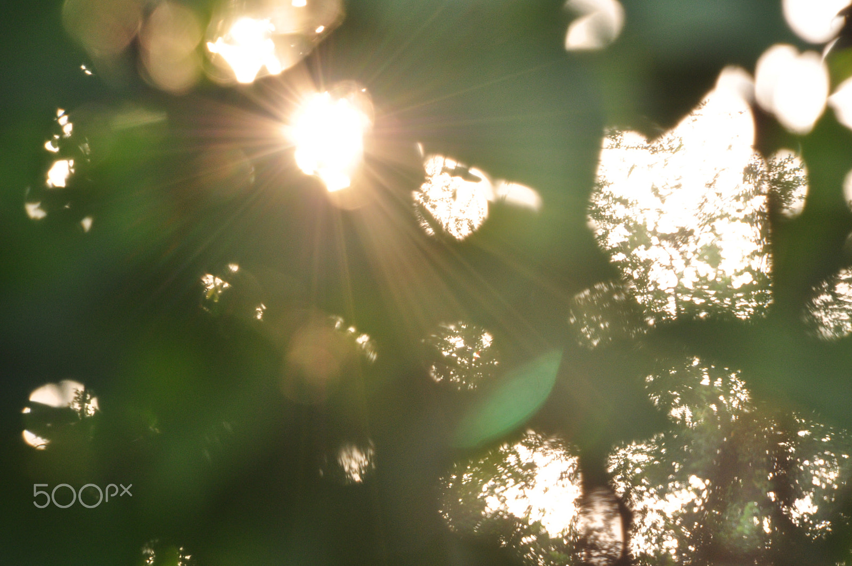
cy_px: 283
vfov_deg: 6.8
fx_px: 4787
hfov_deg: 10.2
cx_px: 426
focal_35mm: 202
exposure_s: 1/125
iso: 450
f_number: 9
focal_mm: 135
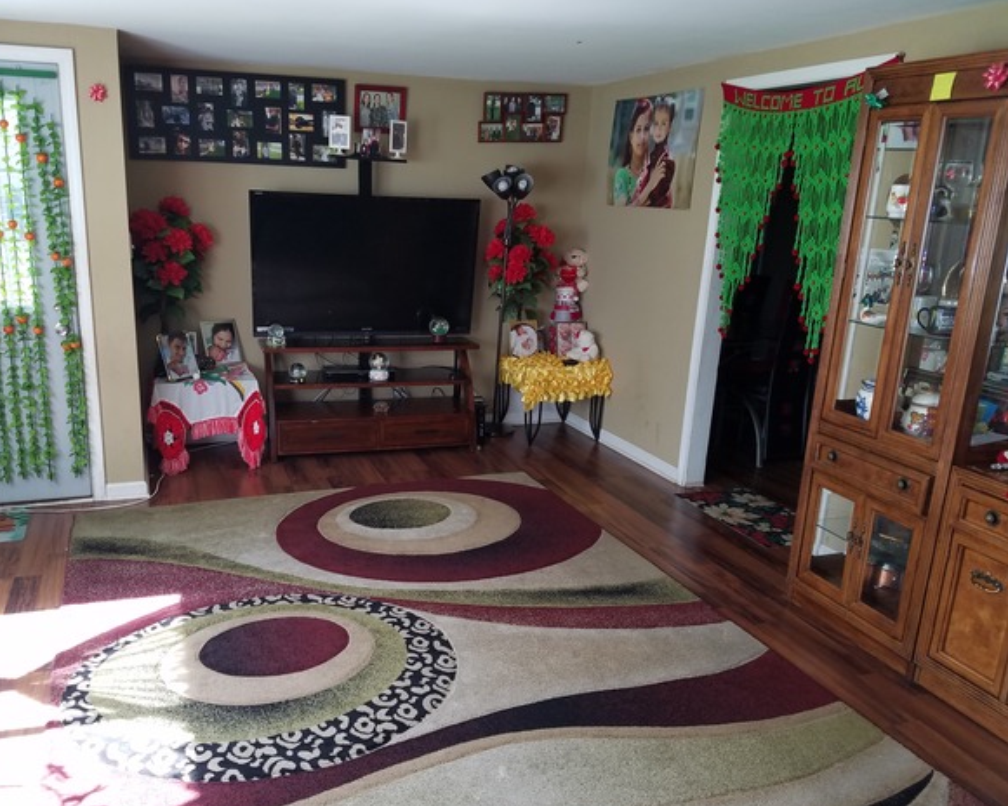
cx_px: 454
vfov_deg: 51.5
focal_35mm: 28
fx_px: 835
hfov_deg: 62.1
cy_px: 410
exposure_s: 1/60
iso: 80
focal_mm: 4.2
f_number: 1.7
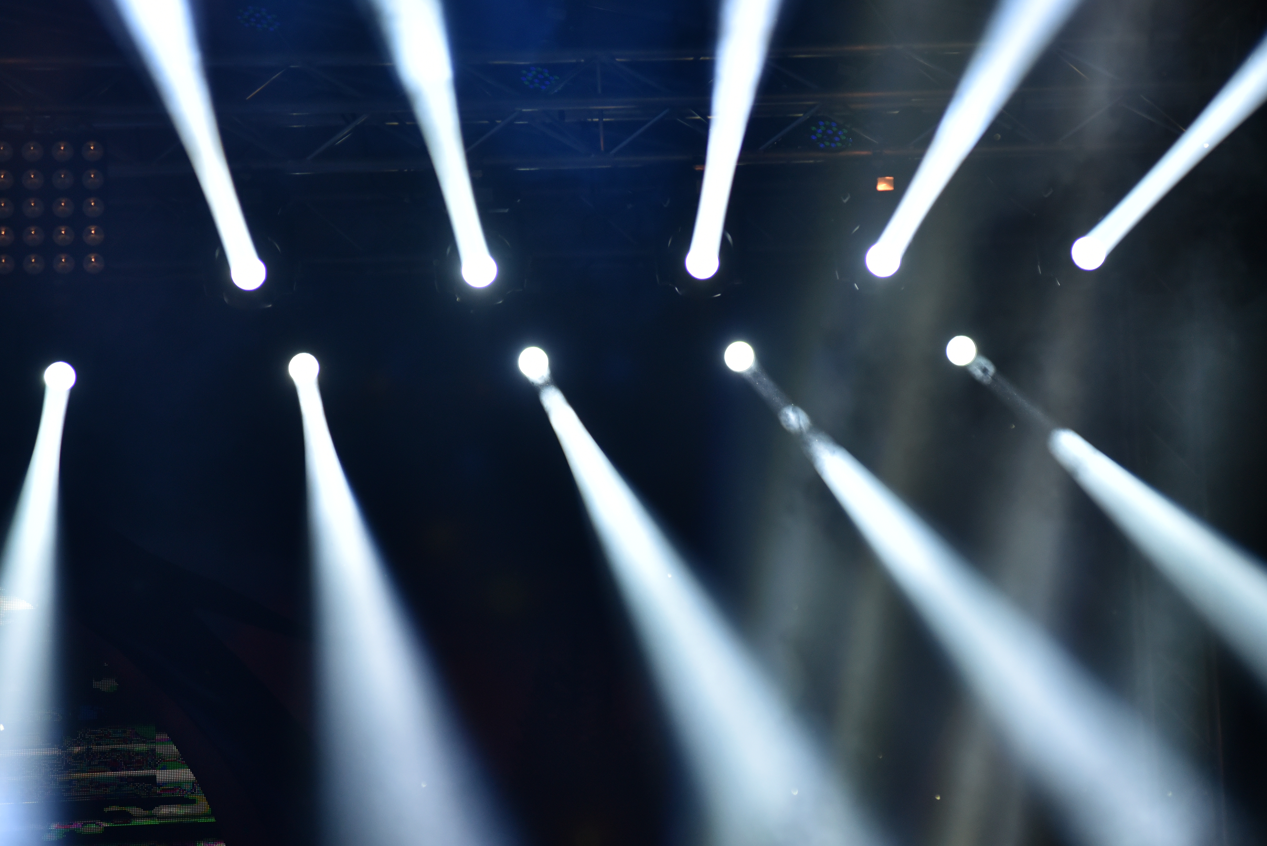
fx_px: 9225
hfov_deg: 7.9
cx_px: 684
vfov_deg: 5.3
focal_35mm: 262
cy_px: 369
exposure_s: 1/1000
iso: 1250
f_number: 2.8
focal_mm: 200
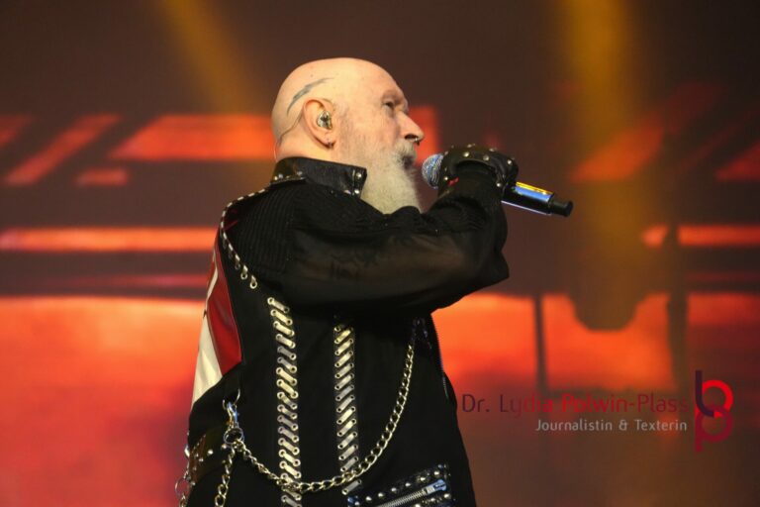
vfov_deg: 6.8
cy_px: 254
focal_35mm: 202
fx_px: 4275
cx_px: 380
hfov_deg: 10.2
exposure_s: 1/250
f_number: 5.6
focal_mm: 135
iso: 4000
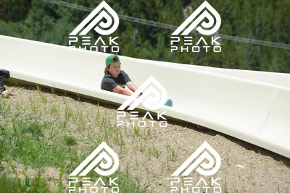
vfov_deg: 7.0
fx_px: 1571
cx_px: 145
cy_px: 96
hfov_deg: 10.5
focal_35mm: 195
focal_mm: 195
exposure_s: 1/1250
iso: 360
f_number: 6.3
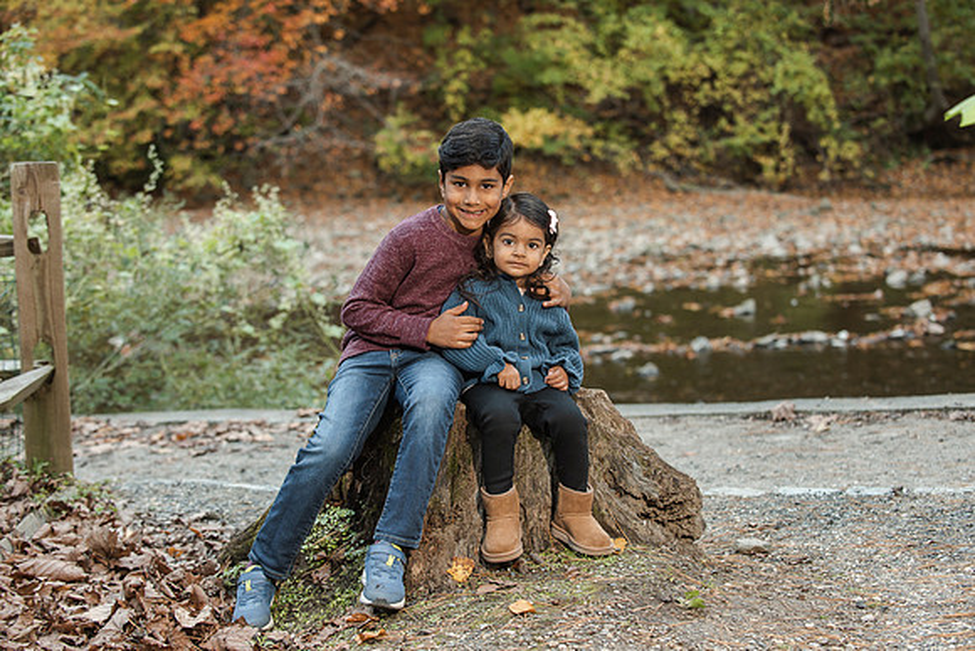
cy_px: 323
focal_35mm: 73
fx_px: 1987
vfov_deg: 18.6
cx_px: 511
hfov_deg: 27.6
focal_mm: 70
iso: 500
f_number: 4
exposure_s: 1/125
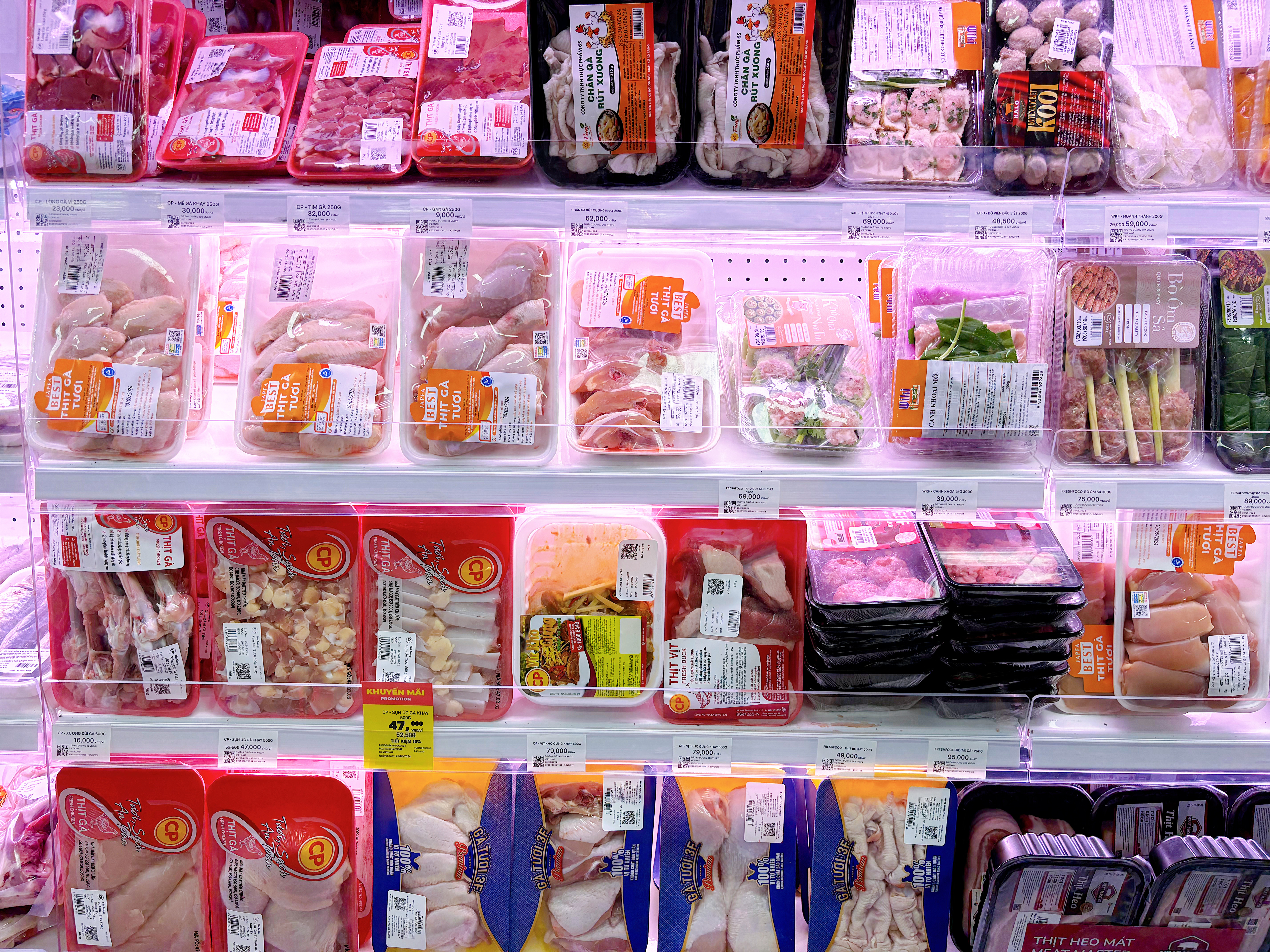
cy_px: 476
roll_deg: -0.8
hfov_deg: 67.3
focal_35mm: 26
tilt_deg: -6.7
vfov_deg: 53.1
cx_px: 635
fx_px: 954
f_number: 1.6
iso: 32
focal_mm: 5.96
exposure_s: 1/104
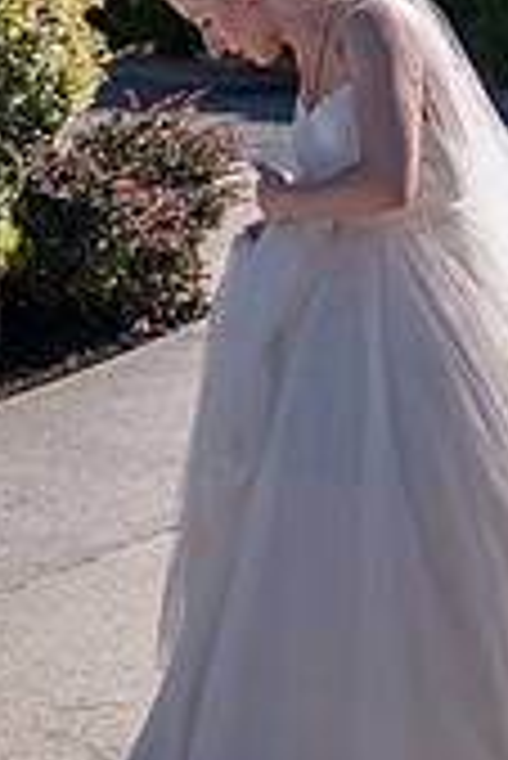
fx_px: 1964
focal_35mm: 93
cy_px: 274
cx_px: 432
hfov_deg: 14.6
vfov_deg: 21.8
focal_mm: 23
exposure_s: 1/20000
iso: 400
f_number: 1.4
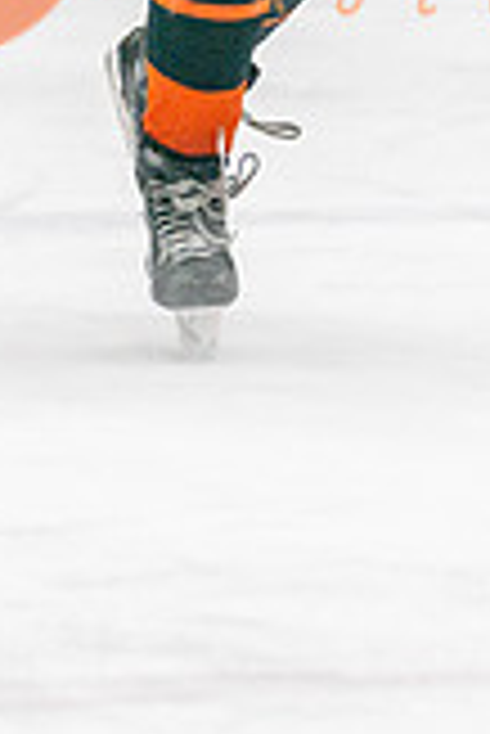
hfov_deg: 2.1
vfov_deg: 3.2
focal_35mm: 649
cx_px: 57
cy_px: -98
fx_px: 13221
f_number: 2.8
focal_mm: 155
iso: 3200
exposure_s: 1/1250
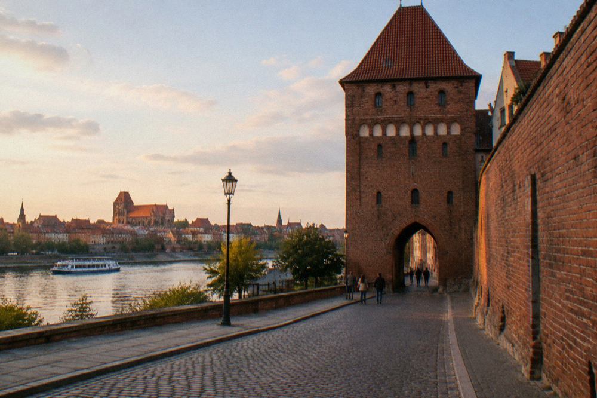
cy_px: 199
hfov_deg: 73.8
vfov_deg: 53.1
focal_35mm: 24
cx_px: 298
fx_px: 398
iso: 4000
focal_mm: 24
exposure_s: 1/50
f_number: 5
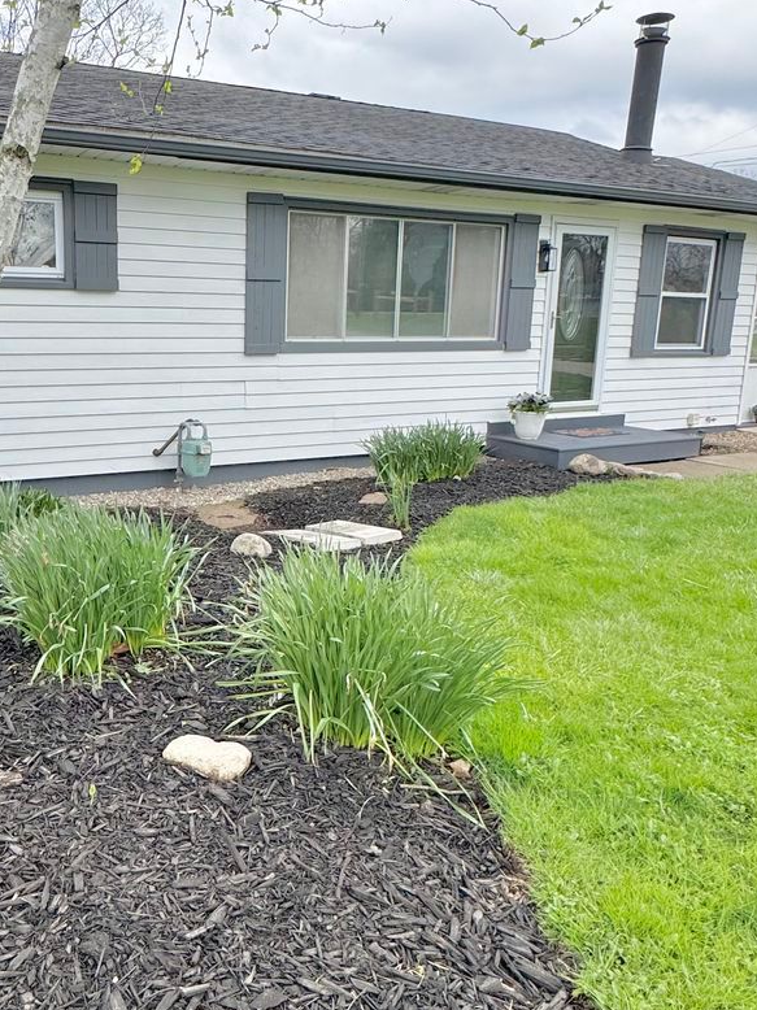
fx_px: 788
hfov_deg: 49.7
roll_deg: +0.2
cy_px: 473
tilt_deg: -10.7
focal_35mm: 27
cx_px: 207
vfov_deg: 65.3
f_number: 2.2
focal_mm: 2.22
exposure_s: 1/525
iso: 40
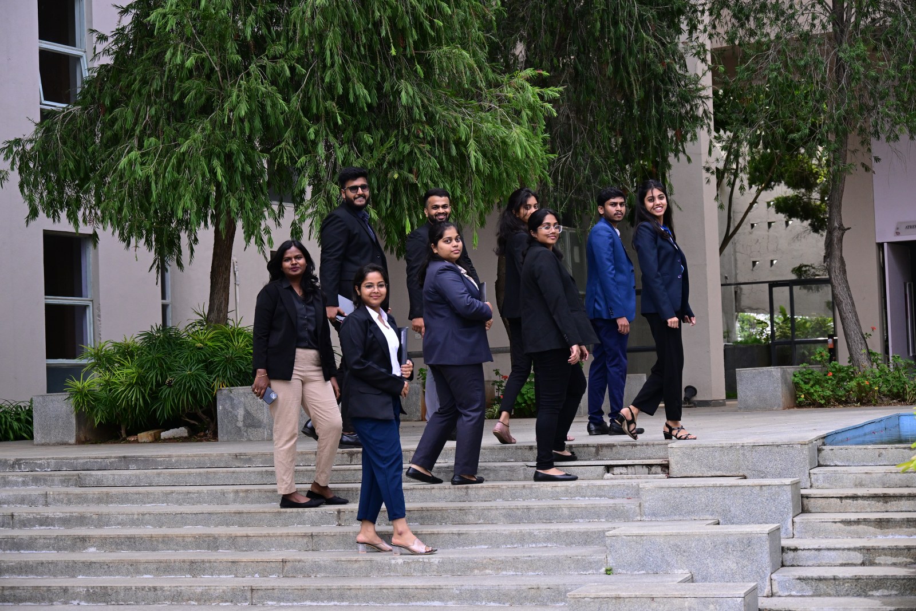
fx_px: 1705
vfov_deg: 20.3
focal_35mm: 67
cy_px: 306
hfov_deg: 30.1
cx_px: 458
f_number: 6
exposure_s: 1/1600
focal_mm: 67
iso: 1600
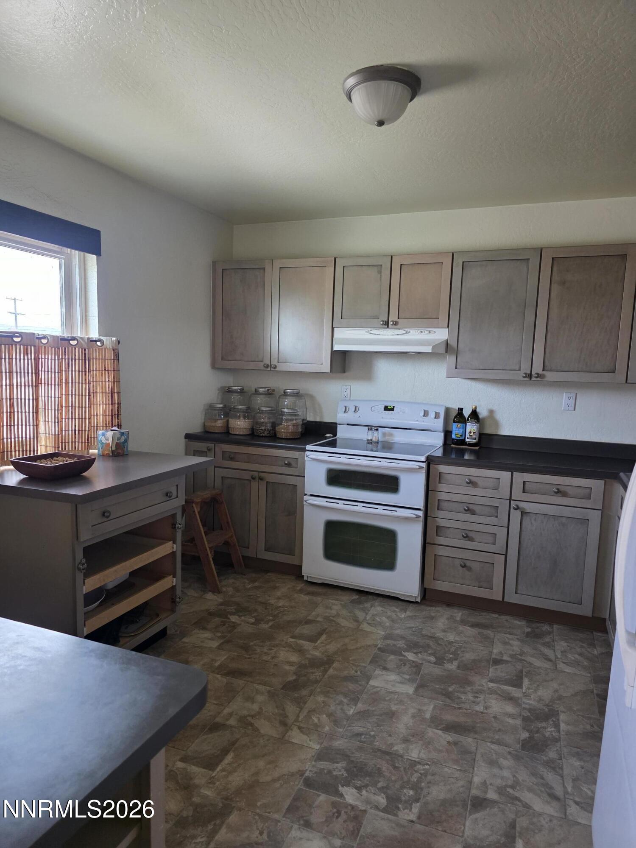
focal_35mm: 23
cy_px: 424
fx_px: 563
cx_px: 318
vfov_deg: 73.9
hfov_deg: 58.9
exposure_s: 1/120
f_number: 1.7
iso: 640
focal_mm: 6.3
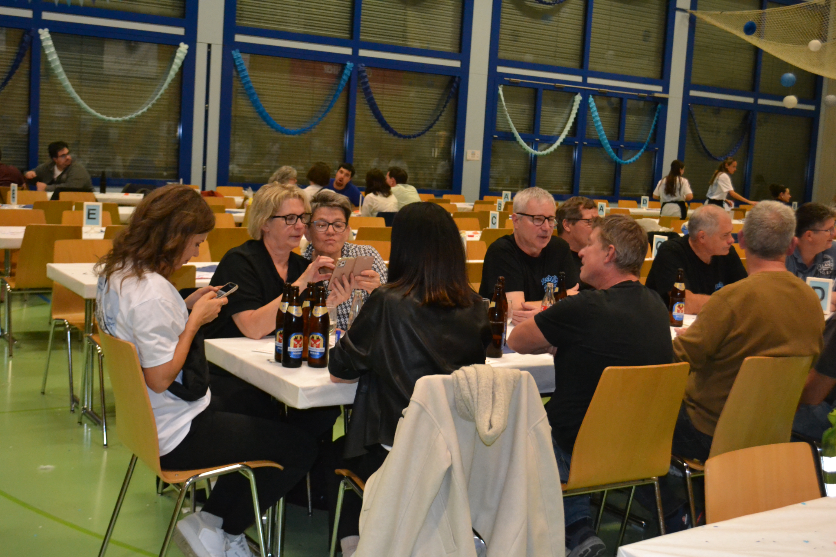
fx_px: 1010
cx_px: 418
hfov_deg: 45.0
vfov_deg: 30.8
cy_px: 278
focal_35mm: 44
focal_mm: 29
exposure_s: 1/60
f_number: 4.5
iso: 3200
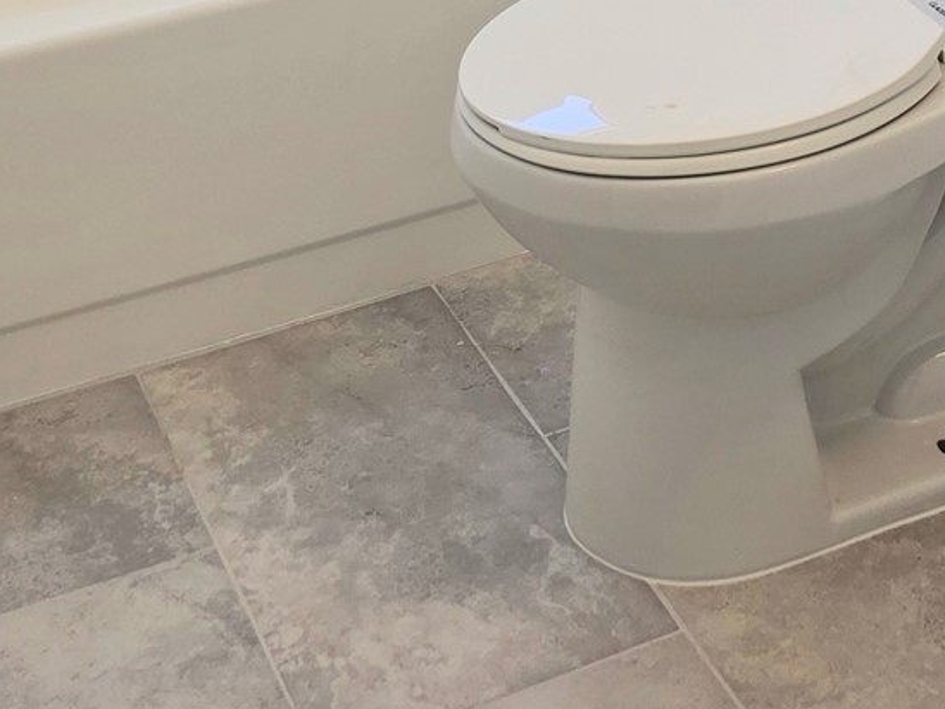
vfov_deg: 15.2
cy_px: -500
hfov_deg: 22.5
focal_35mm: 86
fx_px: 2348
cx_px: 743
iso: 40
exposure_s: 1/120
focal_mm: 6.3
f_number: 1.7
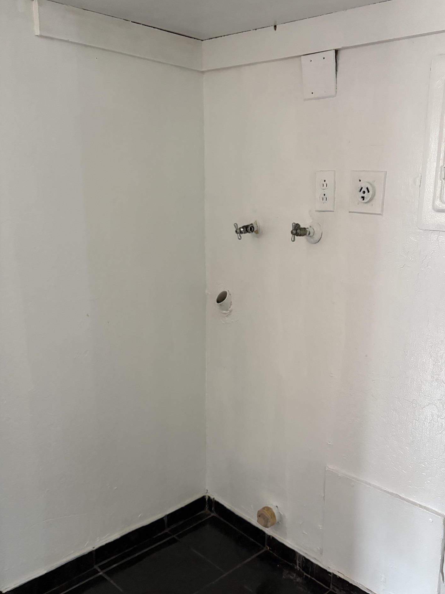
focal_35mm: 32
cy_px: 330
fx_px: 548
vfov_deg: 56.7
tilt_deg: -15.8
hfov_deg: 43.9
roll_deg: -0.8
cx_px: 273
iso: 400
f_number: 1.6
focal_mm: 5.96
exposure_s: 1/60
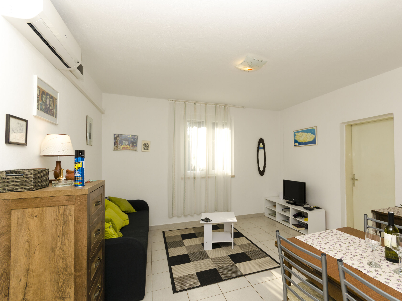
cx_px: 234
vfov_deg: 74.7
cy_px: 153
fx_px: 197
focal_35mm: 17
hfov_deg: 90.2
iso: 100
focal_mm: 10
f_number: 8
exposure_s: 1/200
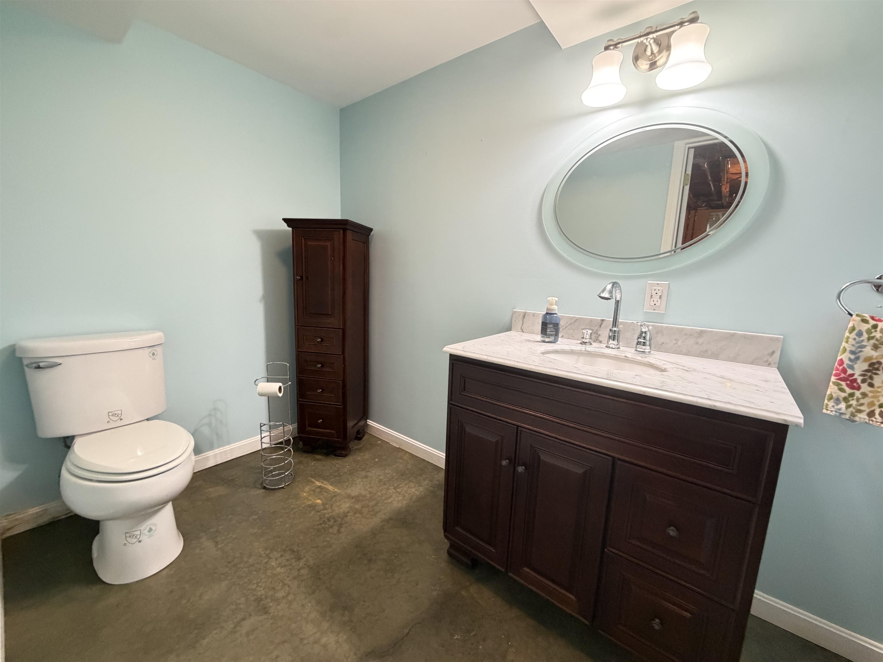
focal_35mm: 14
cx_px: 442
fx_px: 357
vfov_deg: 85.7
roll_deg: -2.2
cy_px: 331
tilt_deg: -8.9
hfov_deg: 102.1
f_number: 2.2
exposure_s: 1/60
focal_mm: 2.22
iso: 500
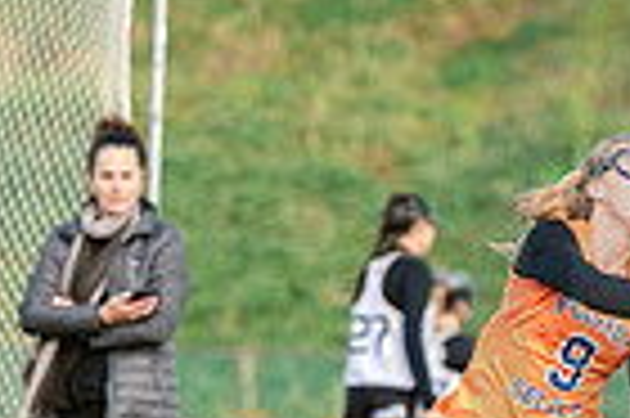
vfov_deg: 1.0
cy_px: 590
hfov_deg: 1.6
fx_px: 23195
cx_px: 536
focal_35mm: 1327
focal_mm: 200
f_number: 4
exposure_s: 1/1000
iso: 250
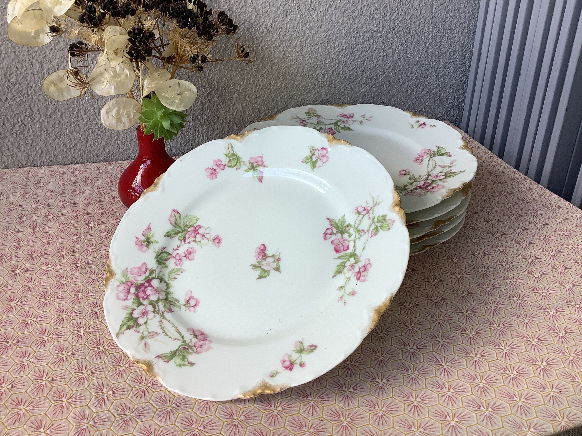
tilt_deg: -28.9
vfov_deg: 45.4
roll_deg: +0.0
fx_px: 521
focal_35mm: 31
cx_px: 291
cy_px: 218
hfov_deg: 58.4
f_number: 2.4
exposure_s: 1/120
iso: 40
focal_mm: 3.3
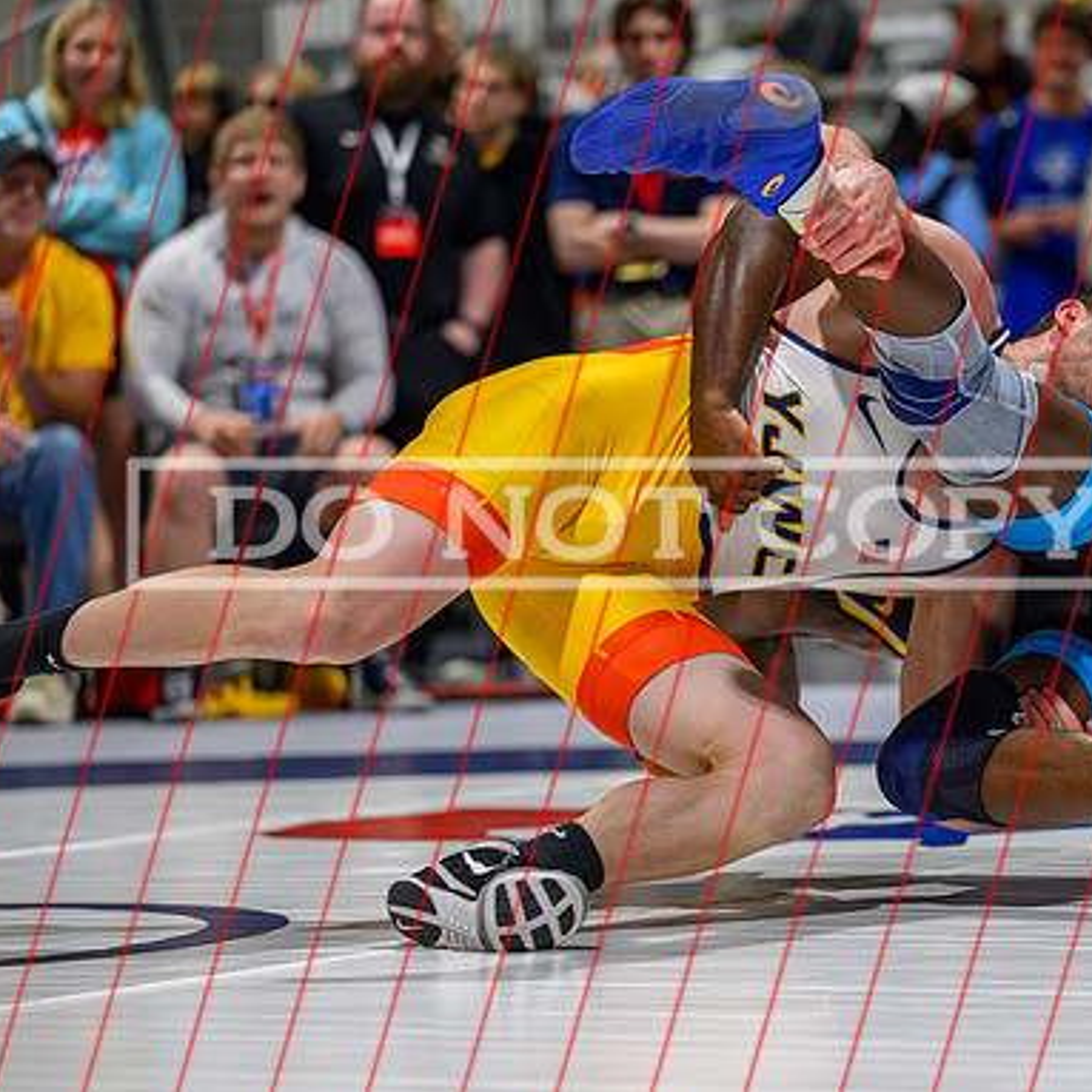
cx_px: 787
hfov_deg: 9.7
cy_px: 632
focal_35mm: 180
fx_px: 6424
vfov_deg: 9.7
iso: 5600
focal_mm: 120
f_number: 2.8
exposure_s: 1/640
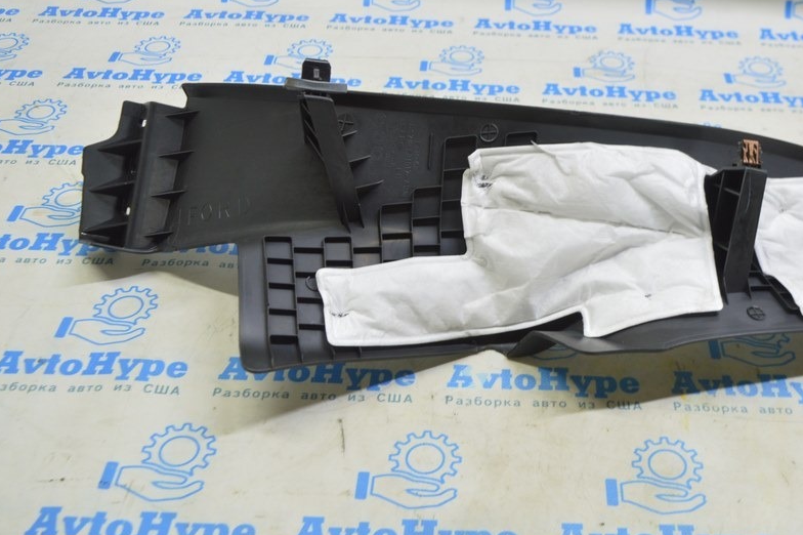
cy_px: 264
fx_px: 1048
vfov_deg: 28.6
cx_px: 517
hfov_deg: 41.5
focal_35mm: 47
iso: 400
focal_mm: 24
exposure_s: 1/20
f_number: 5.6
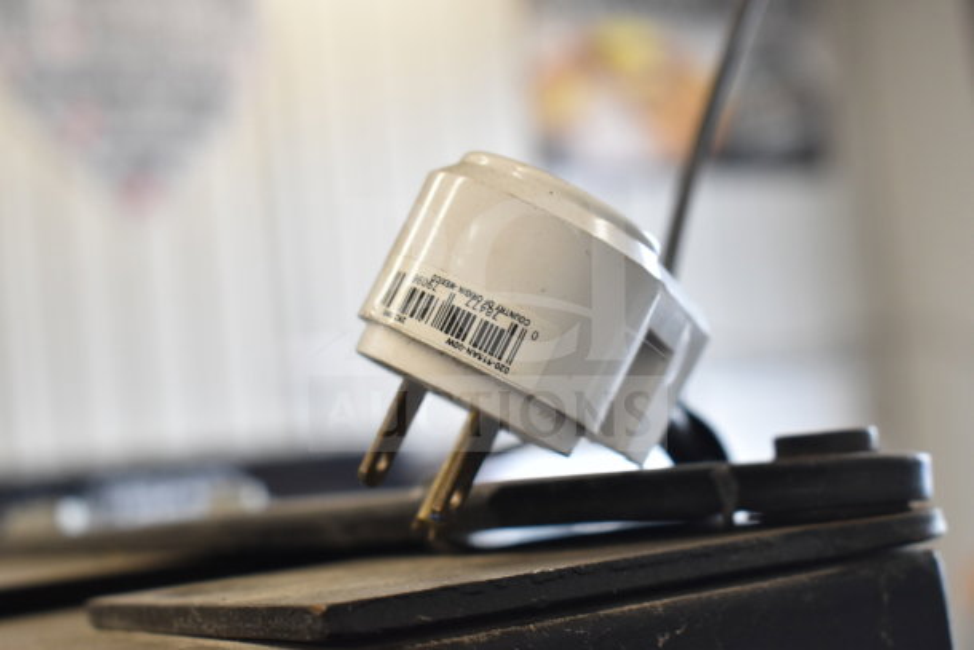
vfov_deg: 21.6
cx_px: 487
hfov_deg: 31.9
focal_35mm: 63
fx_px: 1705
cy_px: 325
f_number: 5
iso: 900
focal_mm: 42
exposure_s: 1/60
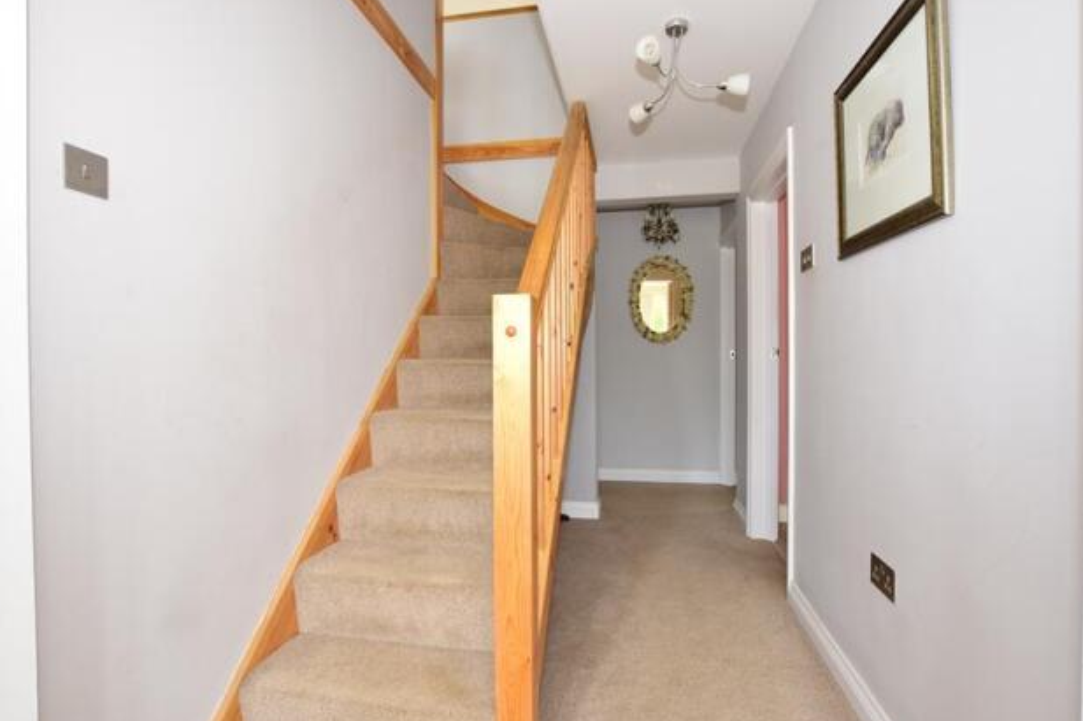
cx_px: 548
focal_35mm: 18
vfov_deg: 68.8
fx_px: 527
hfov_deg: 91.5
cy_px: 366
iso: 200
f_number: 5
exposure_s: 1/20
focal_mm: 11
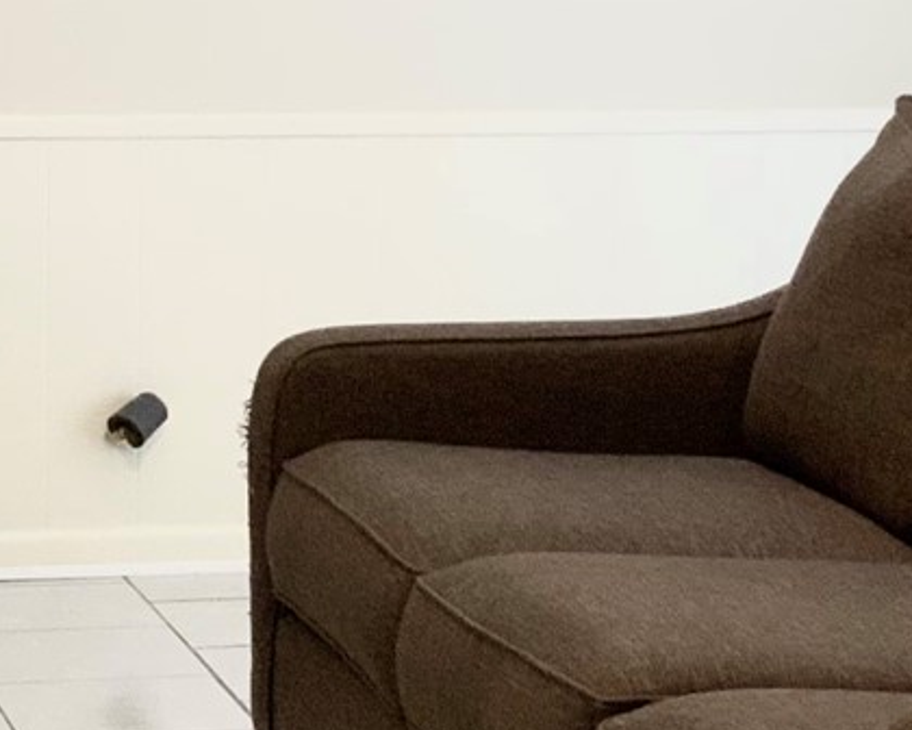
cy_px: 411
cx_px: 226
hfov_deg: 13.9
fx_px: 3725
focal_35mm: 138
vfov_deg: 11.2
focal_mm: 3
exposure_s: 1/60
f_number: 1.8
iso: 125
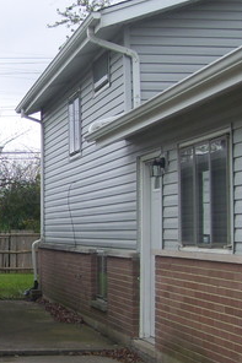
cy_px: 215
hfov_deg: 16.1
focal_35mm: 81
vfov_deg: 25.0
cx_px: -54
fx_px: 818
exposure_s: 1/320
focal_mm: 6
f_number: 2.7
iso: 80
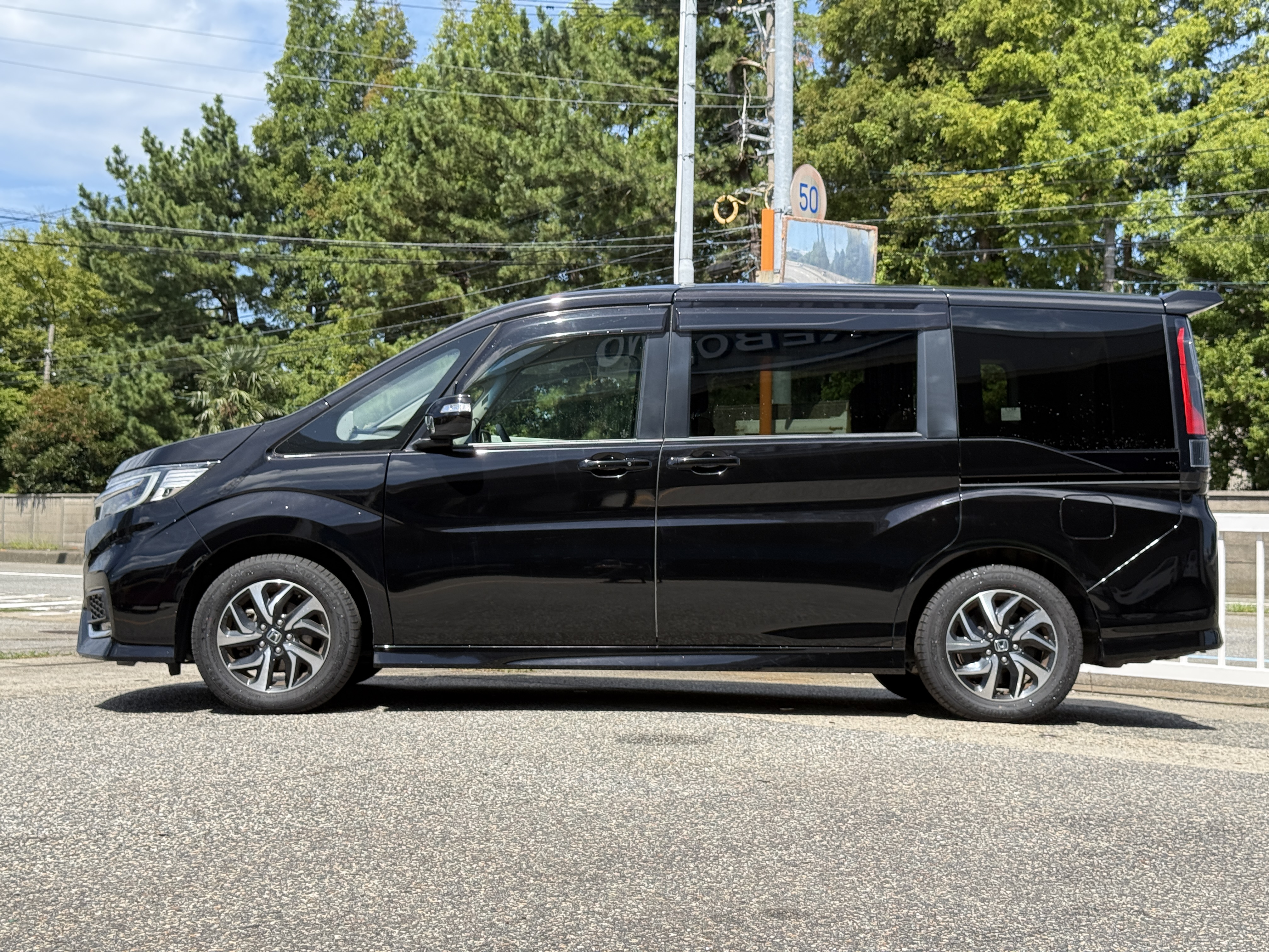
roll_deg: -0.6
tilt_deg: +2.7
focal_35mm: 48
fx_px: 1760
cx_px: 634
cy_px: 476
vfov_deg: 30.3
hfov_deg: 39.7
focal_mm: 6.76
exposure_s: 1/2273
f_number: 1.78
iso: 64
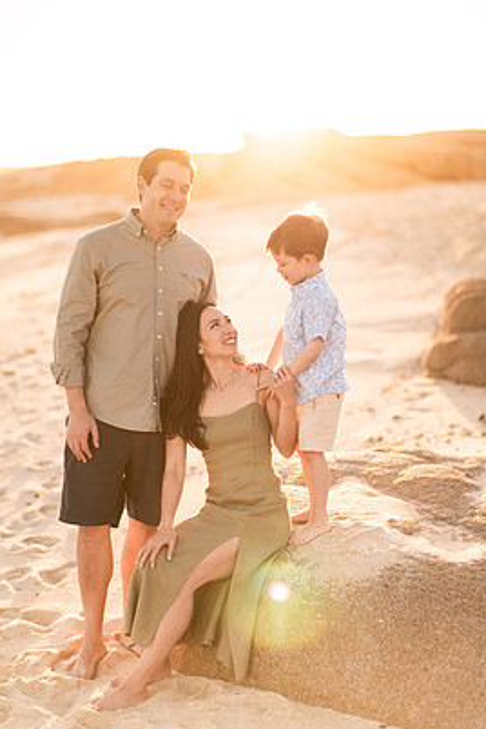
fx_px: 1316
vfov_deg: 31.0
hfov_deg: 20.9
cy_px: 348
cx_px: 270
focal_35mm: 65
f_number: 1.6
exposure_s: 1/3200
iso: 100
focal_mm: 58
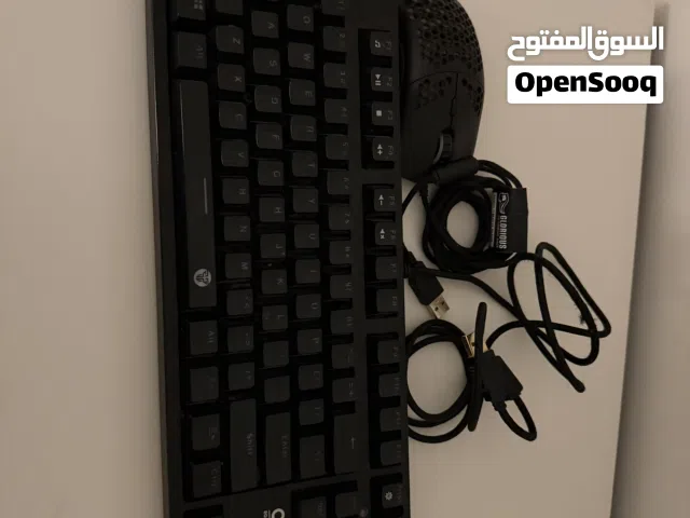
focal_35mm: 24
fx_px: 478
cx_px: 345
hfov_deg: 71.6
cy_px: 259
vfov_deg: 56.8
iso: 1600
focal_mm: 6.76
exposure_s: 1/19
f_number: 1.78
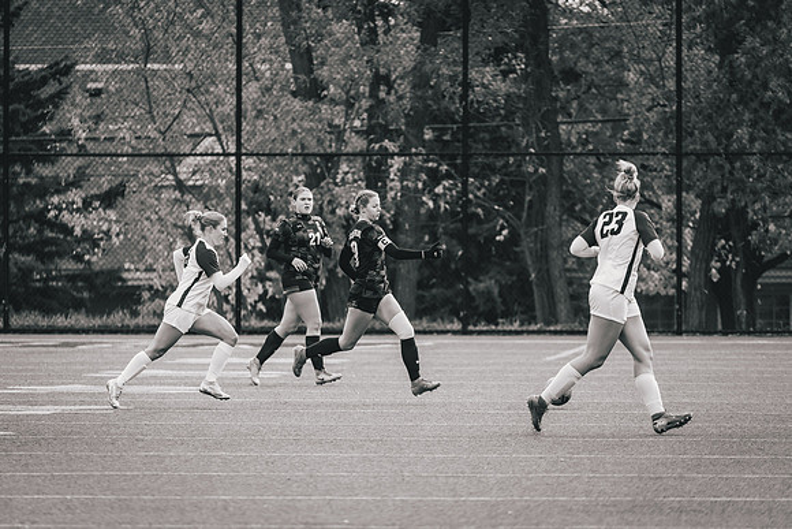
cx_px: 396
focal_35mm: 418
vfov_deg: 3.3
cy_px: 264
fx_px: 9205
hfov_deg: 4.9
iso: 800
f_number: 6.3
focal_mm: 400
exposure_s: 1/800
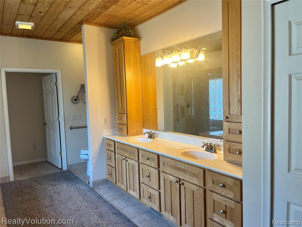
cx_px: 151
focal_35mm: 26
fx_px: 227
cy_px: 114
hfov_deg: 67.3
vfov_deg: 53.1
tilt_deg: -5.6
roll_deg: +2.8
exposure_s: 1/120
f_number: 1.6
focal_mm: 5.1
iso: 80
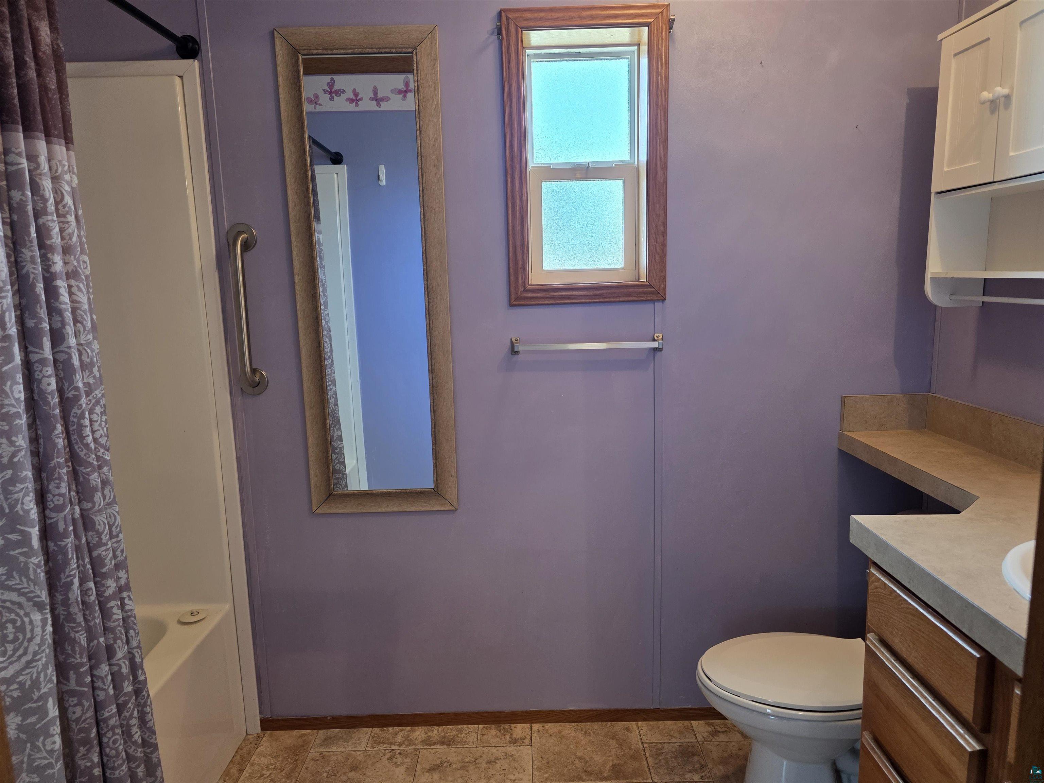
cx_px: 522
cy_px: 392
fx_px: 694
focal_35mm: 23
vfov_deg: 58.9
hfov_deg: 73.9
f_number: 1.7
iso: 250
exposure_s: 1/120
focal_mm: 6.3
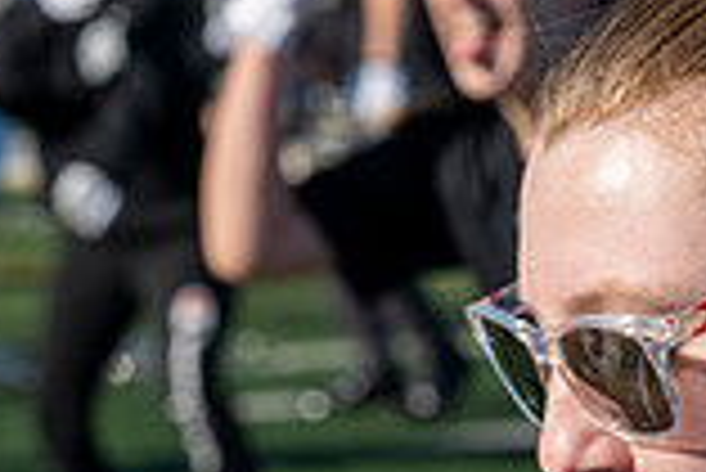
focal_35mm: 259
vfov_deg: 5.3
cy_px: 330
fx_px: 5084
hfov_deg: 7.8
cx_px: 1160
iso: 250
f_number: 5
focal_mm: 70
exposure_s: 1/2000
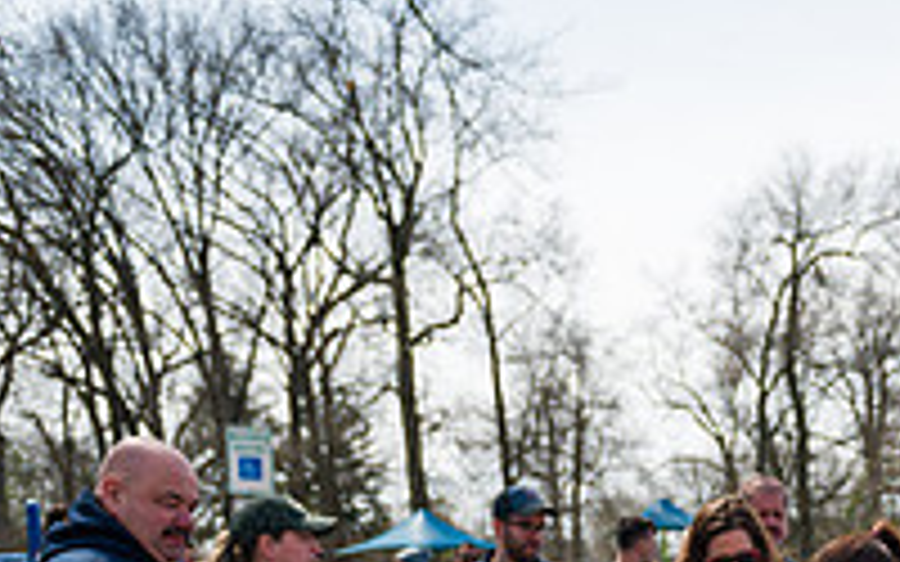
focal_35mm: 71
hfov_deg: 28.0
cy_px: 863
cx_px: 788
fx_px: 1741
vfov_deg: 16.6
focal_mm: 24
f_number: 4
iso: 200
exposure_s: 1/3200
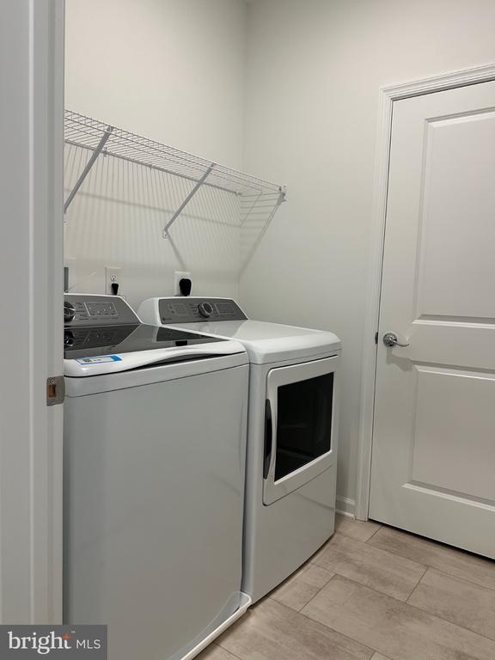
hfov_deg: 56.8
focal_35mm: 24
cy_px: 330
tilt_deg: -4.2
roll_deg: -2.0
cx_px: 248
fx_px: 458
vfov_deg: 71.6
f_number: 1.78
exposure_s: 1/120
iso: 200
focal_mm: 6.86
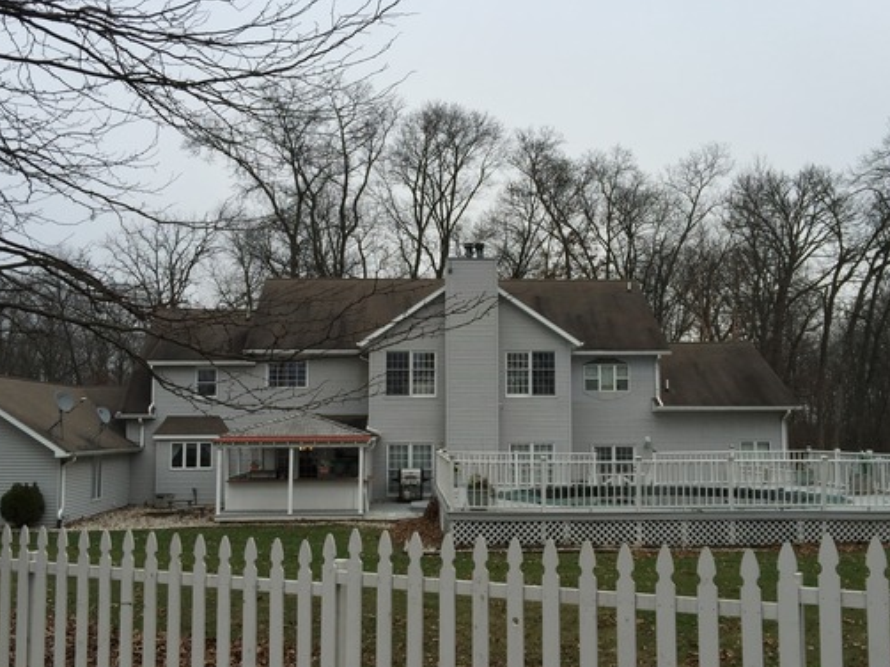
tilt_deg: +2.6
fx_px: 951
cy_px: 381
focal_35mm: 37
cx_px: 456
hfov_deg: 50.2
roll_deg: -0.2
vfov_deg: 38.6
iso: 32
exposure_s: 1/494
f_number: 2.2
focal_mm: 4.15
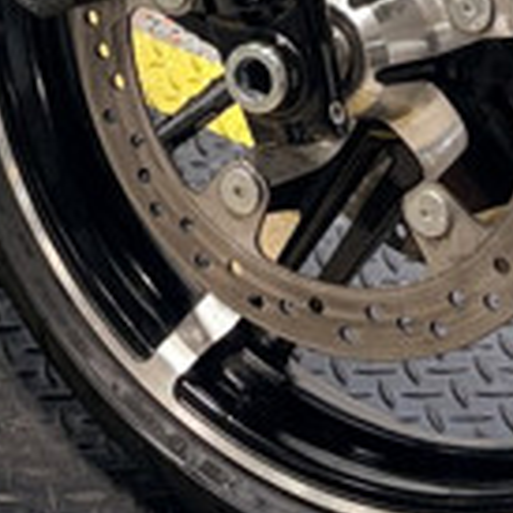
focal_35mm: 179
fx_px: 3001
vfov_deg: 8.7
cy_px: -820
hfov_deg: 9.4
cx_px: -339
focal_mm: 5.96
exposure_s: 1/120
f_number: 1.6
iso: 32
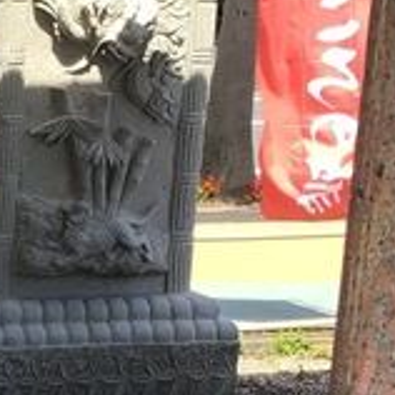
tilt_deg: -14.8
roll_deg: -1.9
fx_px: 1820
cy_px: 404
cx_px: -379
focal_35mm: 141
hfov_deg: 11.3
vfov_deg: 12.2
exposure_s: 1/388
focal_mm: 3.3
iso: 25
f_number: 2.4
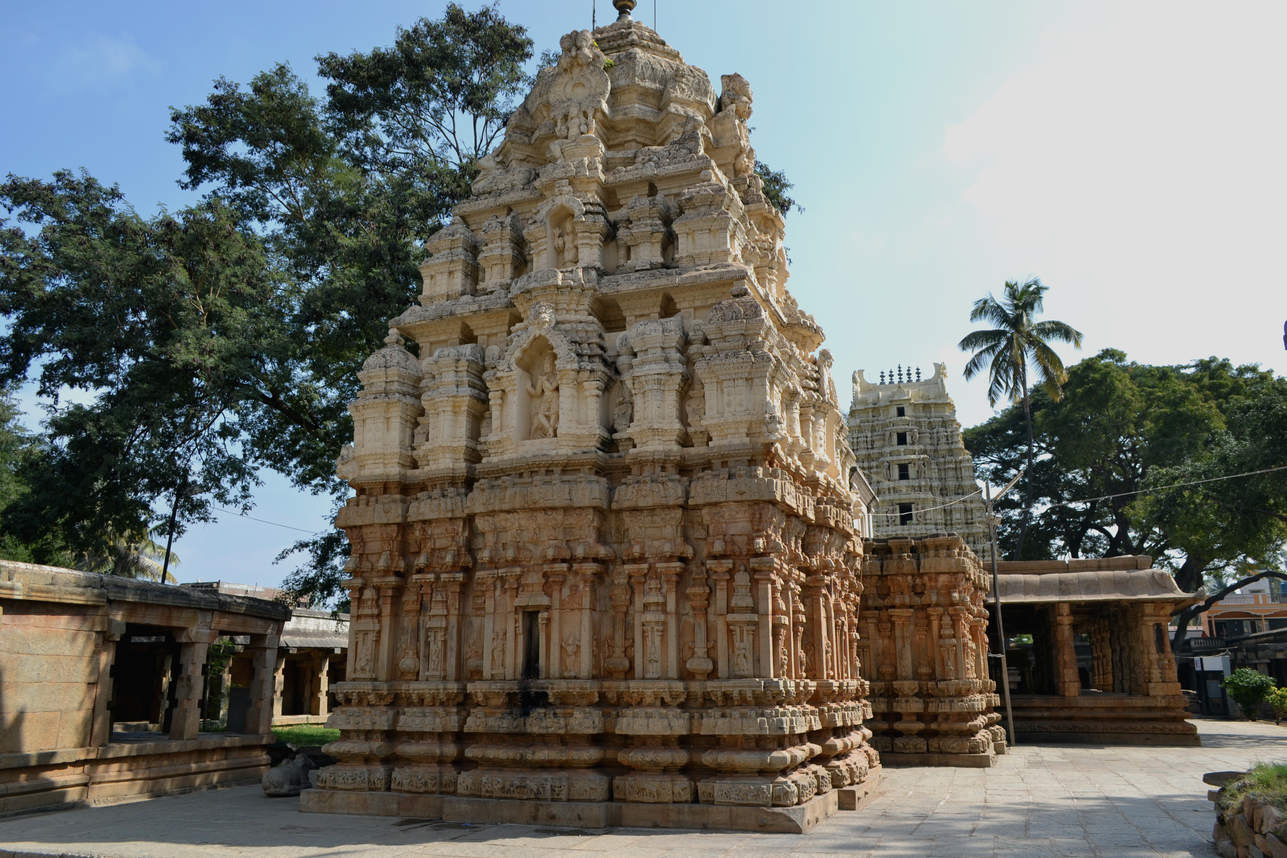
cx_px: 644
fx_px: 965
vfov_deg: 47.9
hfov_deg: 67.4
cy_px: 429
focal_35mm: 27
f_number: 6.3
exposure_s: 1/640
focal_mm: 18
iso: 200
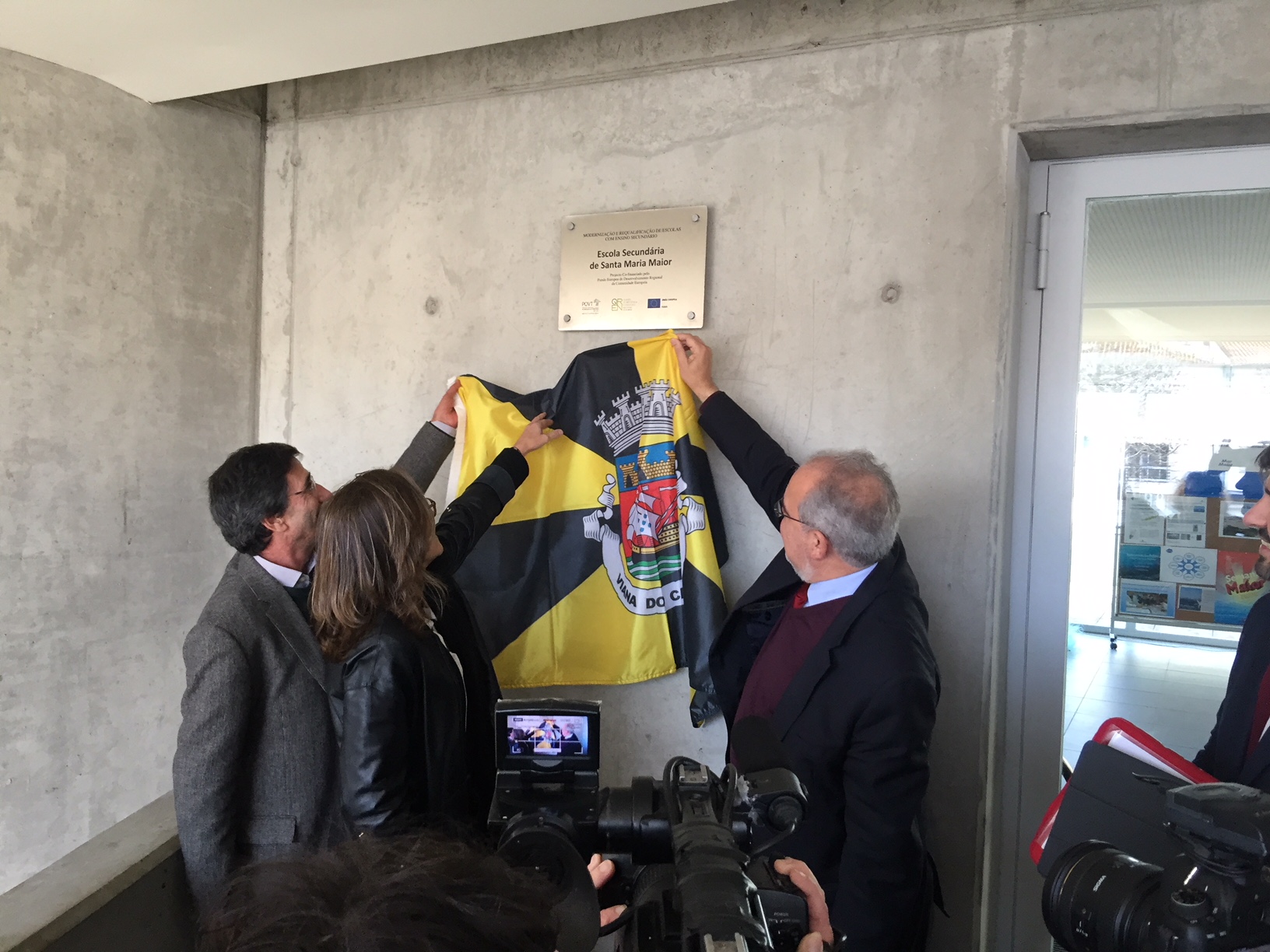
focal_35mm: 29
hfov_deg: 61.7
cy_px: 476
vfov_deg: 48.2
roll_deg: -2.6
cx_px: 635
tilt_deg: -0.8
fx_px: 1064
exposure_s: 1/33
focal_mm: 4.15
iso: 64
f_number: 2.2
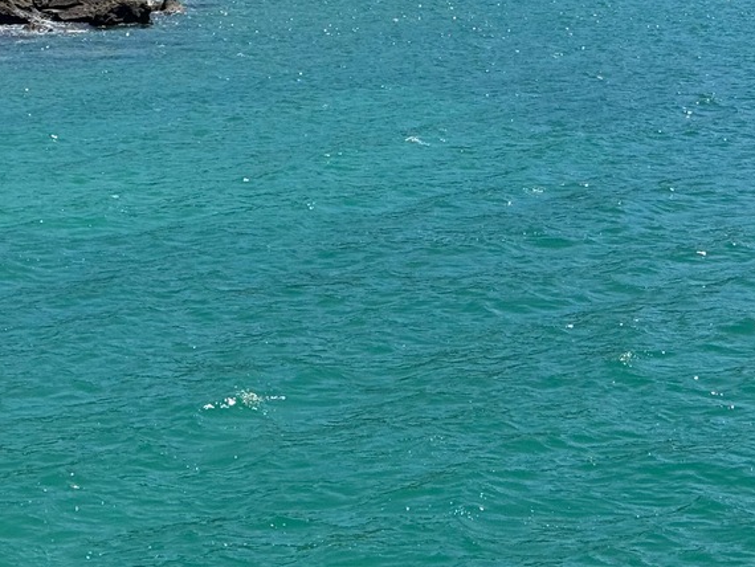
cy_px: -23
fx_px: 2444
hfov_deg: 17.5
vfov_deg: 13.0
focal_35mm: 112
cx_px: 458
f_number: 1.78
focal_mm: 6.76
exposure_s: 1/4975
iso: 64
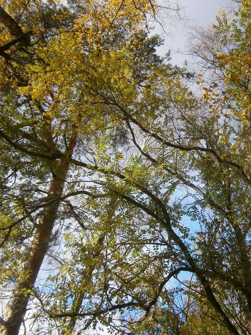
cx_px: 203
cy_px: 150
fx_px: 387
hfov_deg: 34.8
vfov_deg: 46.7
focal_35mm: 40
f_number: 8
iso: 80
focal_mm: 4.7
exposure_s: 1/80
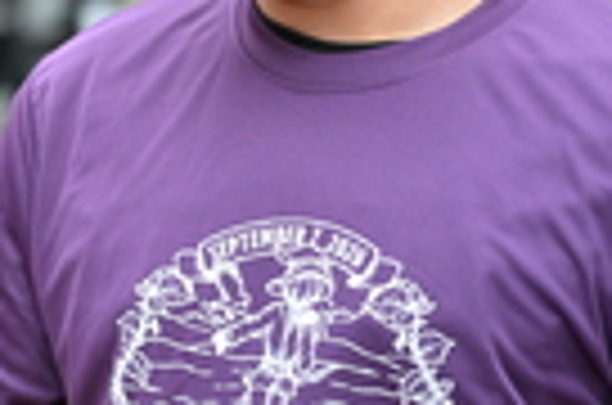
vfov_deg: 3.7
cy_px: -142
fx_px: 6191
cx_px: -436
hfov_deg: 5.6
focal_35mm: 365
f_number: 4
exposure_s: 1/250
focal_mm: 90
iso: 1600
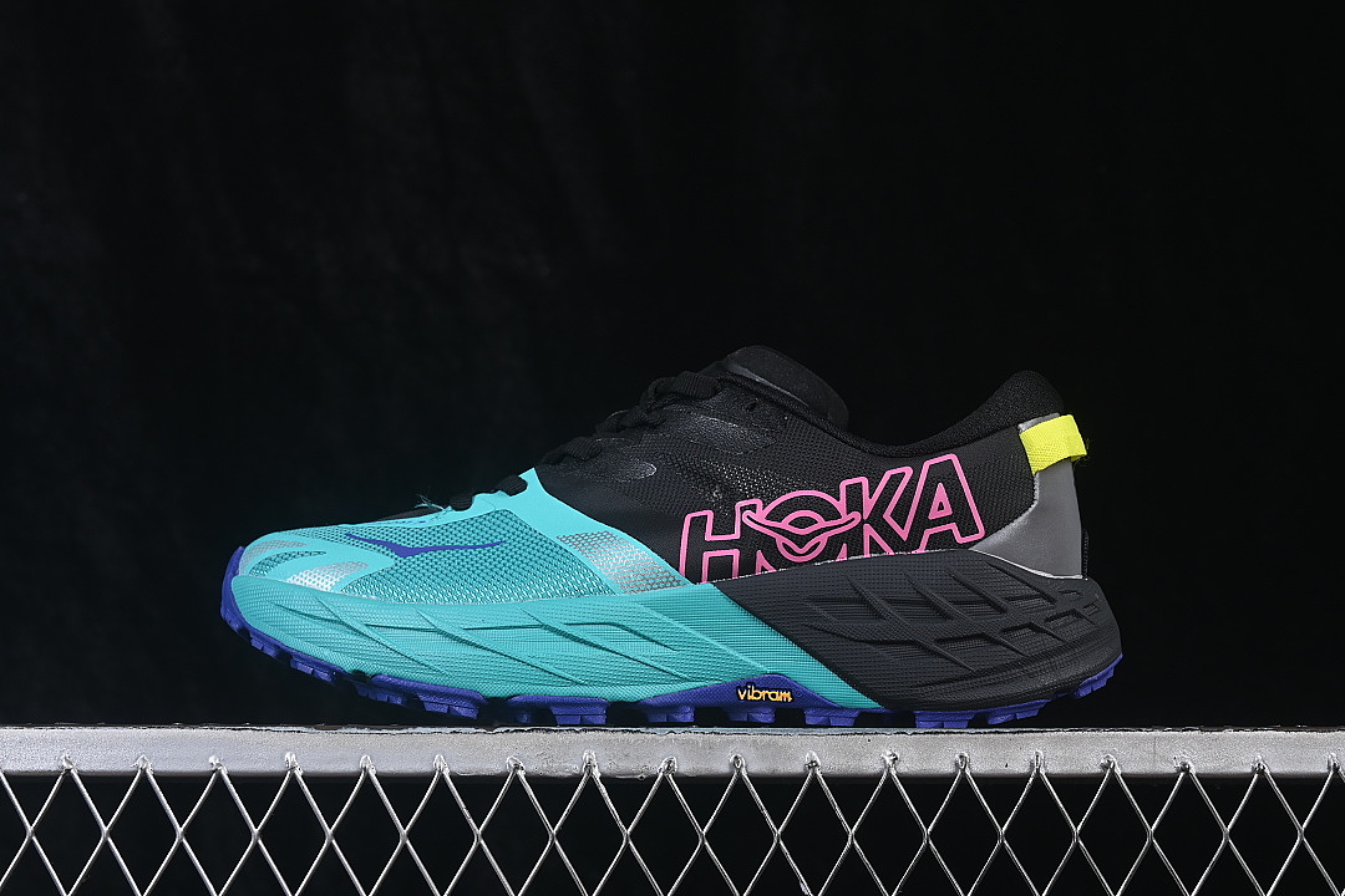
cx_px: 672
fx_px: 2802
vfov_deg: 18.2
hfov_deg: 27.0
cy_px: 448
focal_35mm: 75
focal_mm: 50
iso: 160
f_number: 8
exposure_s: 1/80
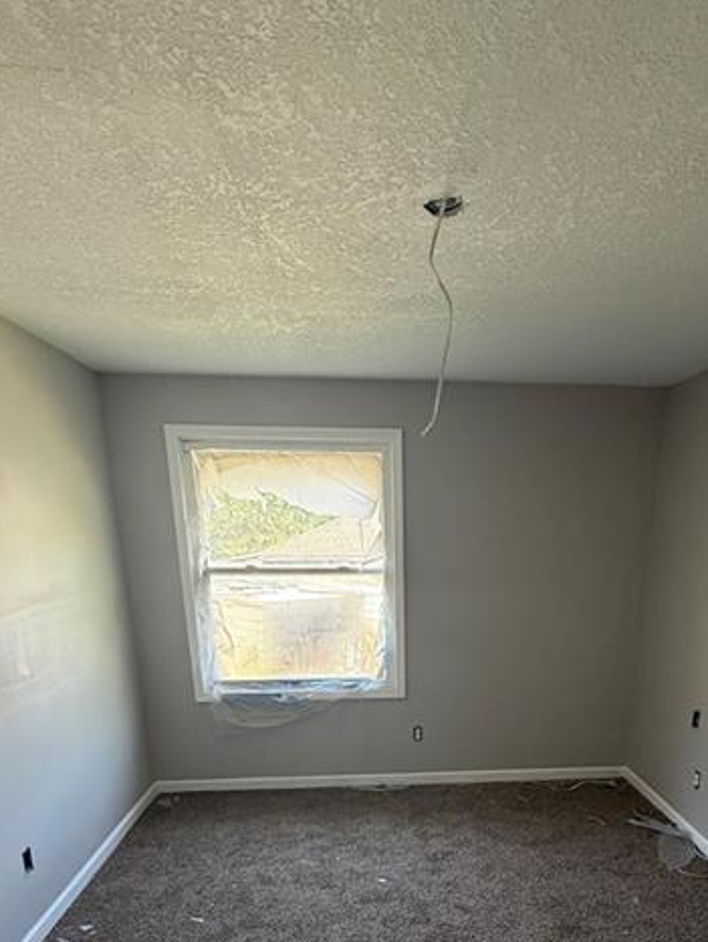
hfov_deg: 58.5
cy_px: 728
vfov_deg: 68.1
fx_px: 626
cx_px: 424
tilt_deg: -16.4
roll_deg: -1.7
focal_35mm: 23
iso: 160
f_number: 2.2
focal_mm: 2.22
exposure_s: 1/99
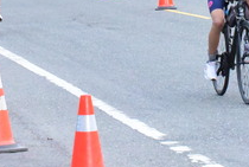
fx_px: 2364
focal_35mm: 341
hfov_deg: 6.0
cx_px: 217
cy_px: -57
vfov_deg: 4.0
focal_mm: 92
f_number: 11
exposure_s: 1/2000
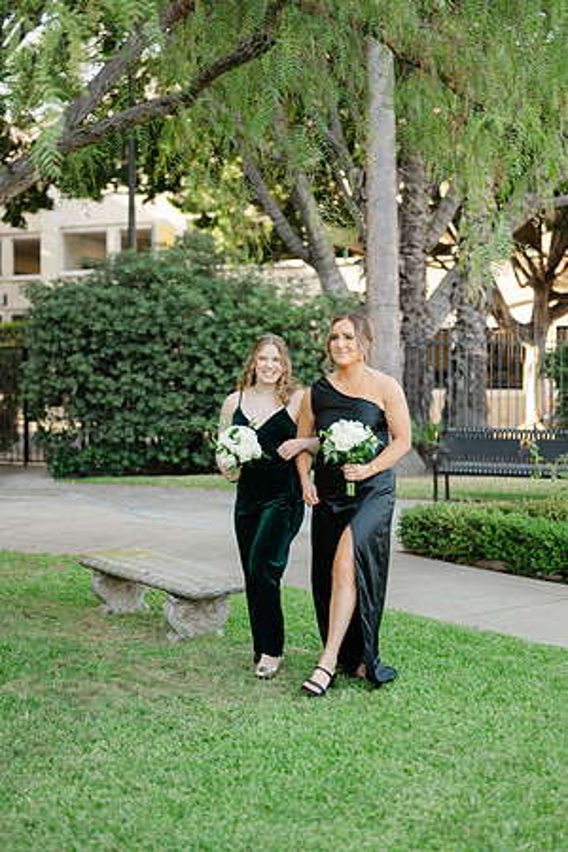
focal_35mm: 50
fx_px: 1183
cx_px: 284
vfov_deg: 39.6
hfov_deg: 27.0
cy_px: 426
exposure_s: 1/320
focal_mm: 50
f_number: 1.8
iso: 100
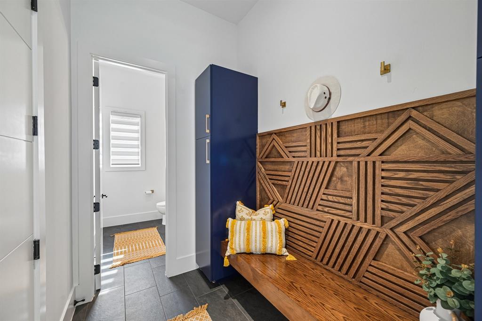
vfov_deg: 81.2
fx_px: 187
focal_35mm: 14
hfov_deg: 104.3
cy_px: 160
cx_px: 241
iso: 400
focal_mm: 14
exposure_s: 1/20
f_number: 8
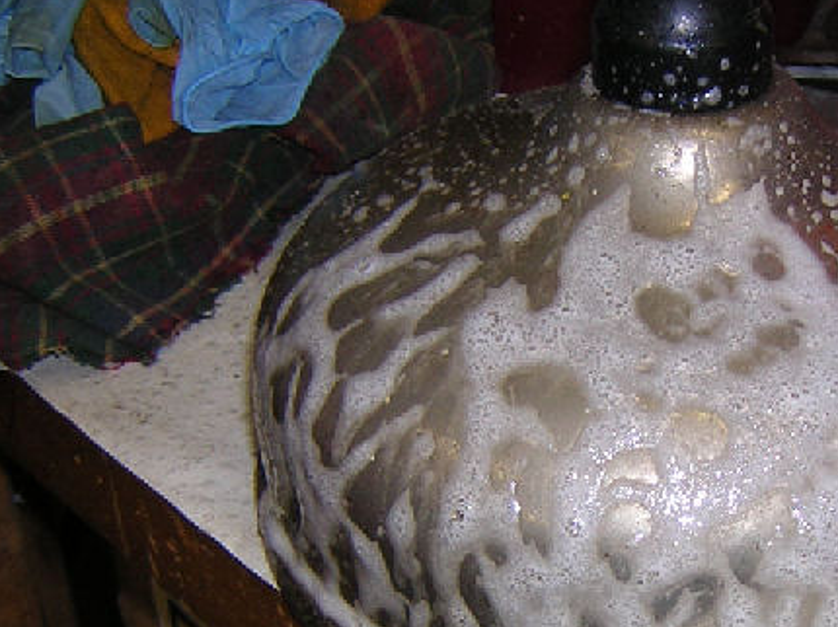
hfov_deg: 28.6
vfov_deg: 21.7
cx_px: 604
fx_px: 1621
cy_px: 467
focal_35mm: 67
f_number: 2.6
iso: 100
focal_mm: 4.7
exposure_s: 1/60.1
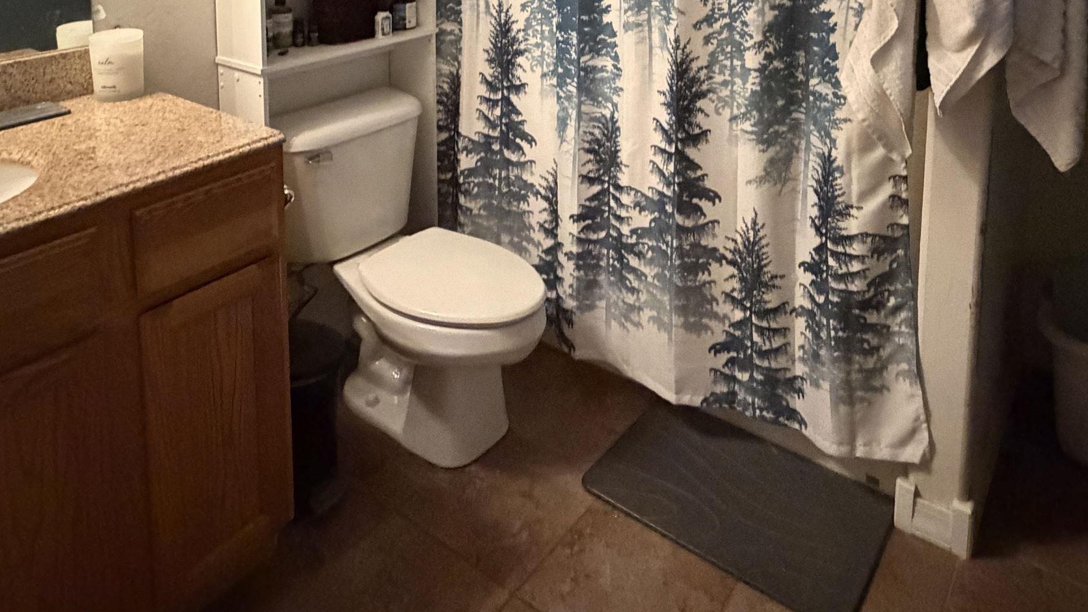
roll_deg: +0.0
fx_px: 808
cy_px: -57
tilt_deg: -6.2
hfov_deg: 67.9
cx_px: 570
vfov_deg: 35.6
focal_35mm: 28
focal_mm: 2.22
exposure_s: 1/60
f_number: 2.2
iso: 1250
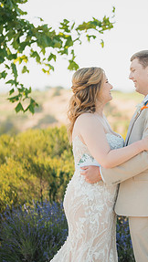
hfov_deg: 14.6
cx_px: 131
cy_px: 134
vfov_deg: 25.9
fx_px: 571
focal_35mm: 82
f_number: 1.2
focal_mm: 50
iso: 50
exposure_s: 1/1600
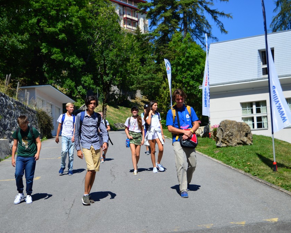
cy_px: 117
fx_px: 586
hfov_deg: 27.9
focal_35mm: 68
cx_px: 128
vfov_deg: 22.5
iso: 100
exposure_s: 1/800
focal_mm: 40
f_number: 4.8
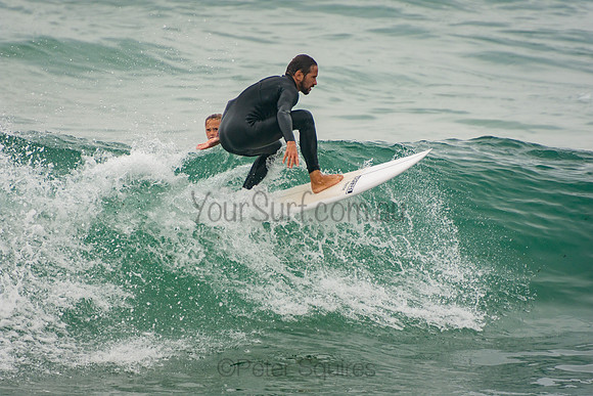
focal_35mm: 600
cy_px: 198
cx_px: 296
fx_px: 9885
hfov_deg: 3.4
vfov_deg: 2.3
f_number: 5.6
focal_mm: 400
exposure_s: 1/1250
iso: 280
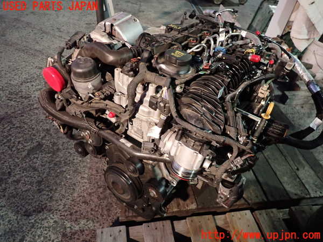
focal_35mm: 25
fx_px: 233
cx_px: 162
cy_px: 121
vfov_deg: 54.9
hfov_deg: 69.4
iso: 640
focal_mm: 4.5
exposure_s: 1/30
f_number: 2
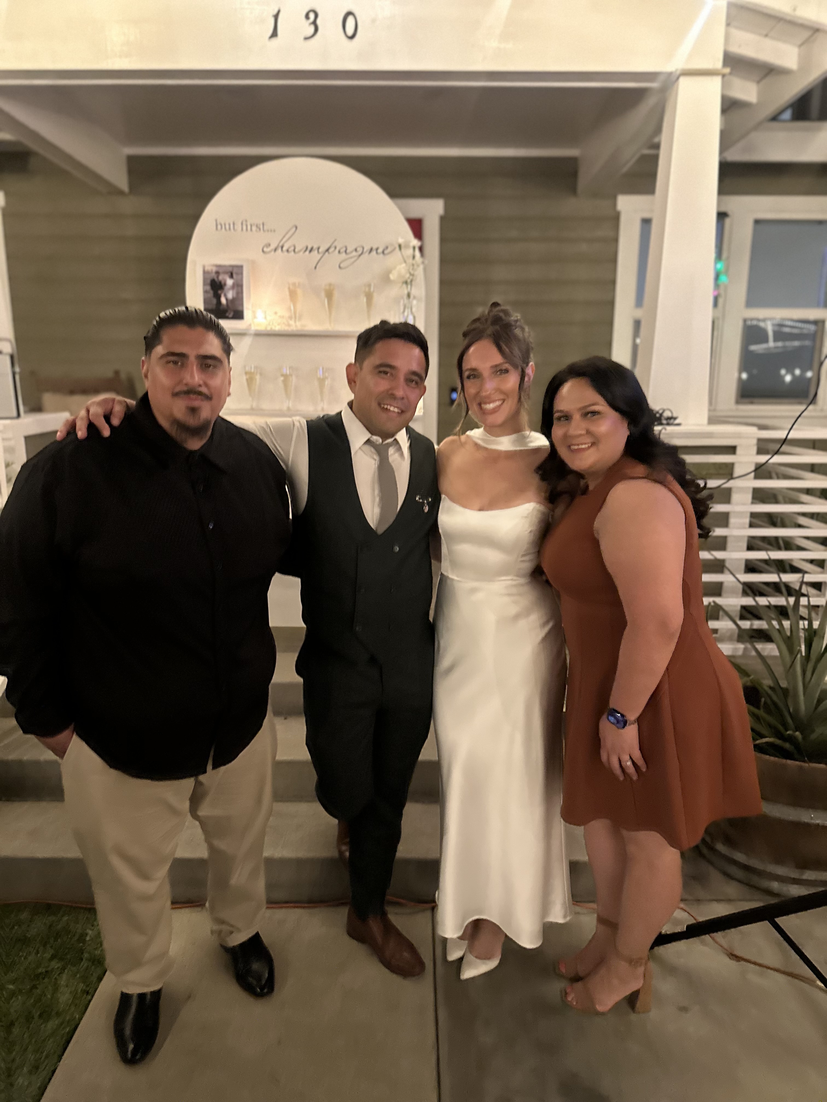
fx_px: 765
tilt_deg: -11.7
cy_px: 551
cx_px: 414
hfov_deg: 56.8
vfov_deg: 71.6
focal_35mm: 24
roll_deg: -1.2
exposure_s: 1/30
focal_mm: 6.86
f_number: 1.78
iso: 1250
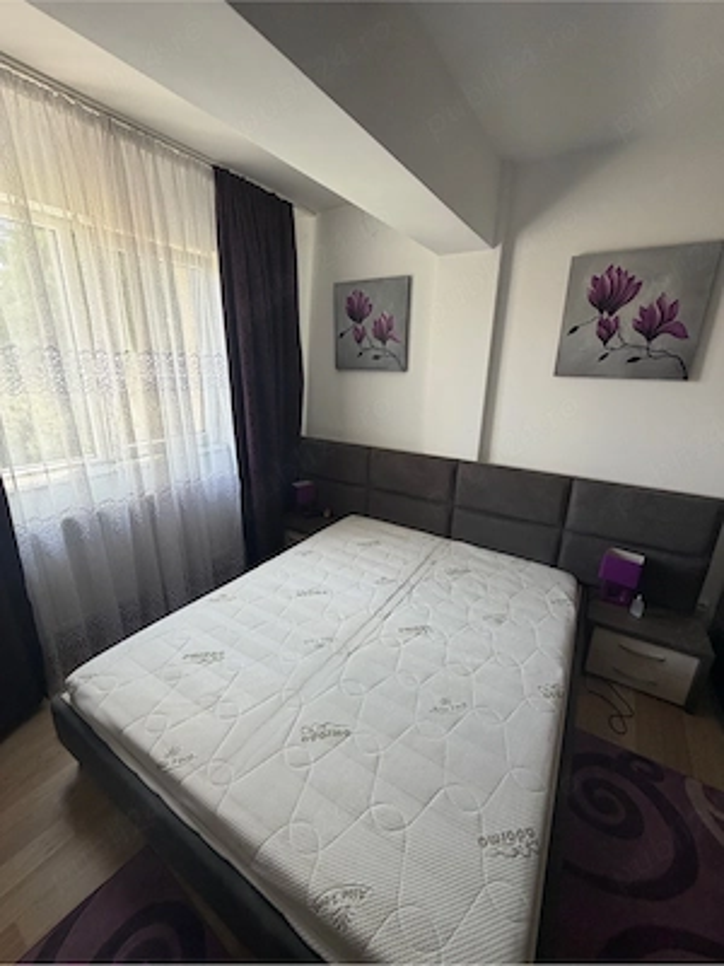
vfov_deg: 102.1
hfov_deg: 85.7
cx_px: 362
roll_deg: -1.6
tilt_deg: -19.0
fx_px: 390
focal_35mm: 14
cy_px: 483
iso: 200
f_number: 2.2
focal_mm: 2.22
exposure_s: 1/121
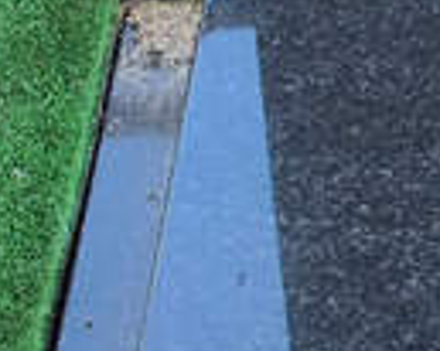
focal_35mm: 303
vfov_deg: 5.0
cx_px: 527
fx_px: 3943
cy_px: -327
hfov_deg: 6.3
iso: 64
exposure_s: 1/100
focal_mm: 4.71
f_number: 1.7
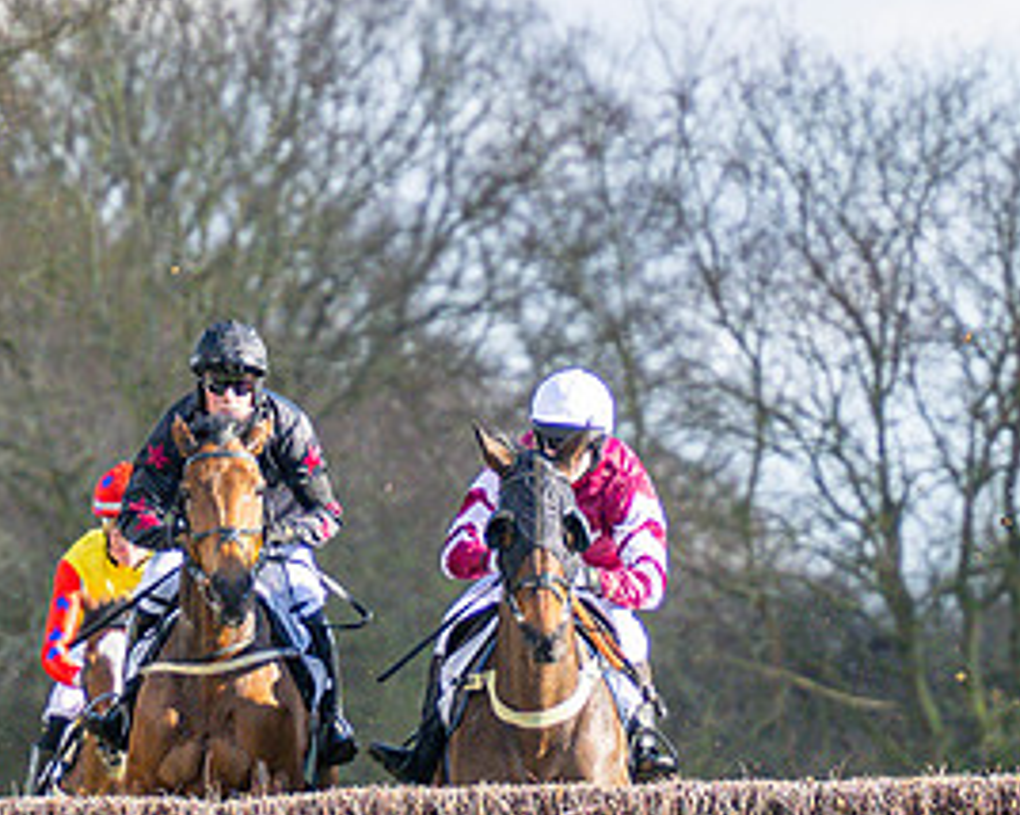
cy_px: 875
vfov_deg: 1.9
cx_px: 714
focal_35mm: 822
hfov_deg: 2.4
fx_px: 24797
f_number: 4
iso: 400
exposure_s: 1/1600
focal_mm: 185
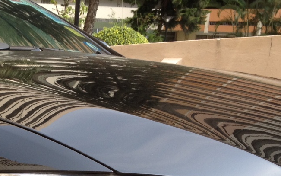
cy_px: 195
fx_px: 712
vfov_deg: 13.8
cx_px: -6
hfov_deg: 21.5
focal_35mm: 93
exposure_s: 1/400
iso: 64
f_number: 2.4
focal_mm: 4.28
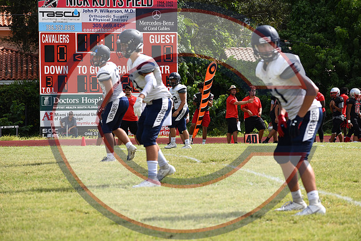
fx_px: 1956
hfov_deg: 10.5
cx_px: 180
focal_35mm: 195
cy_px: 120
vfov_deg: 7.0
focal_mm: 130
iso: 200
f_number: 7.1
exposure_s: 1/800
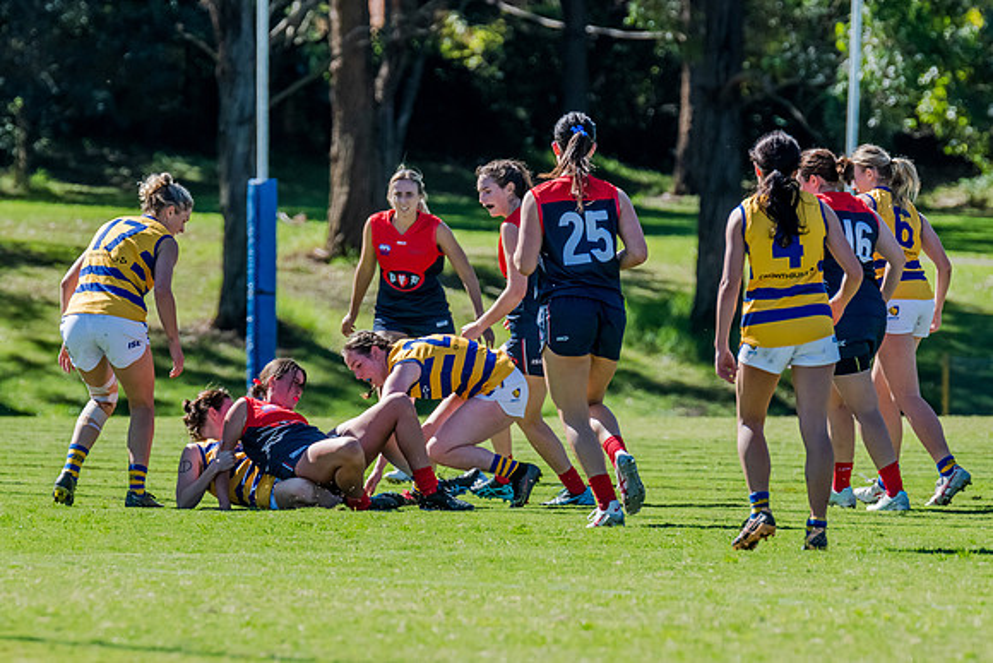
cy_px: 374
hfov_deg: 4.2
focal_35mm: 497
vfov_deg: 2.8
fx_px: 13701
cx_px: 387
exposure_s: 1/1600
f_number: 7.1
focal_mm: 360
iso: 800
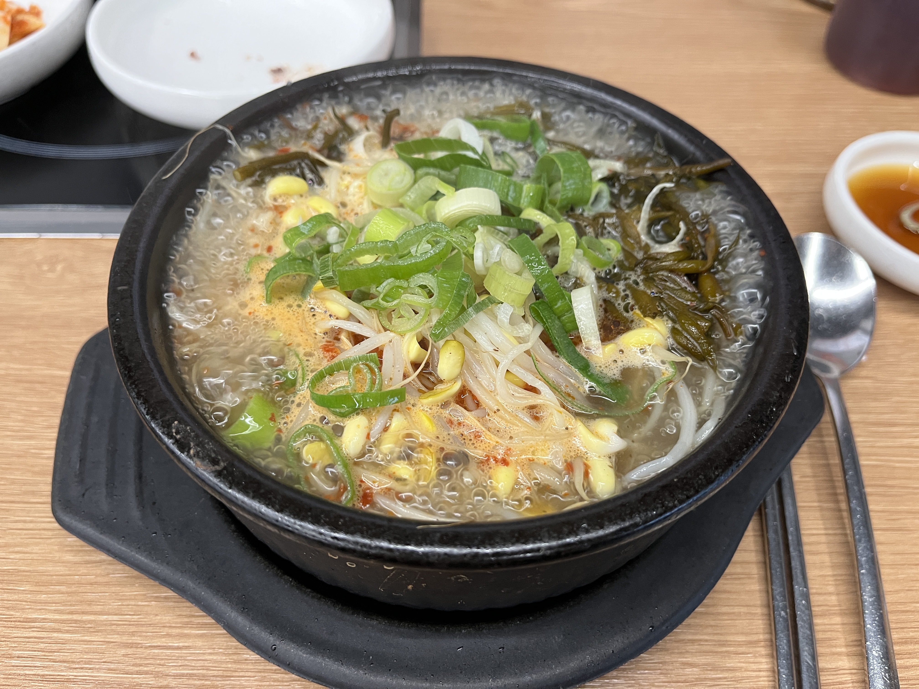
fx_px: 690
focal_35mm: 26
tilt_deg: -52.0
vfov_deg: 53.1
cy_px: 344
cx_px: 460
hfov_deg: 67.3
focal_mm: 5.1
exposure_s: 1/60
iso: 200
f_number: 1.6
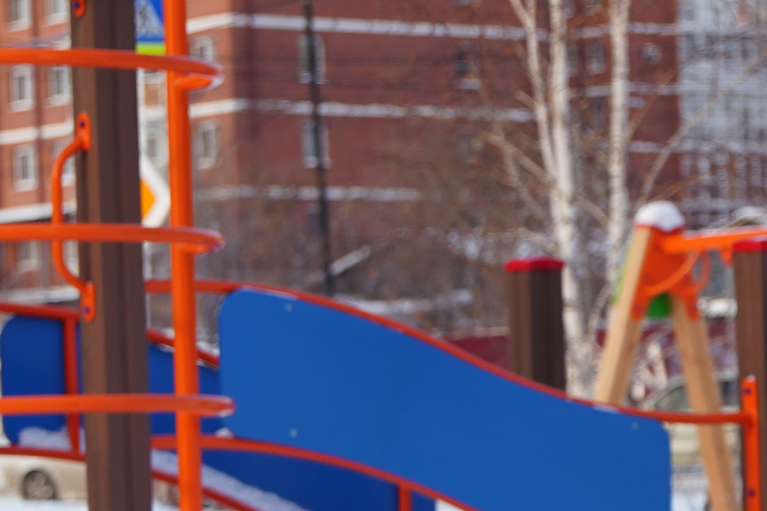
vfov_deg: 6.8
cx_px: 912
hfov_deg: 10.2
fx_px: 4219
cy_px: 757
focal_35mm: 198
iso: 125
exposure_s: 1/800
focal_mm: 37
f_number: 3.2
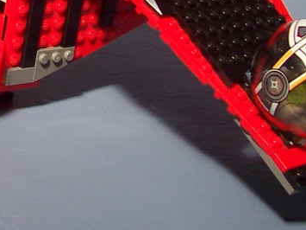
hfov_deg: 15.1
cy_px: -30
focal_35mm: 125
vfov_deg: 11.7
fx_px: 1105
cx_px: -78
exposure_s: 1/250
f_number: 2.8
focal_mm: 5.6
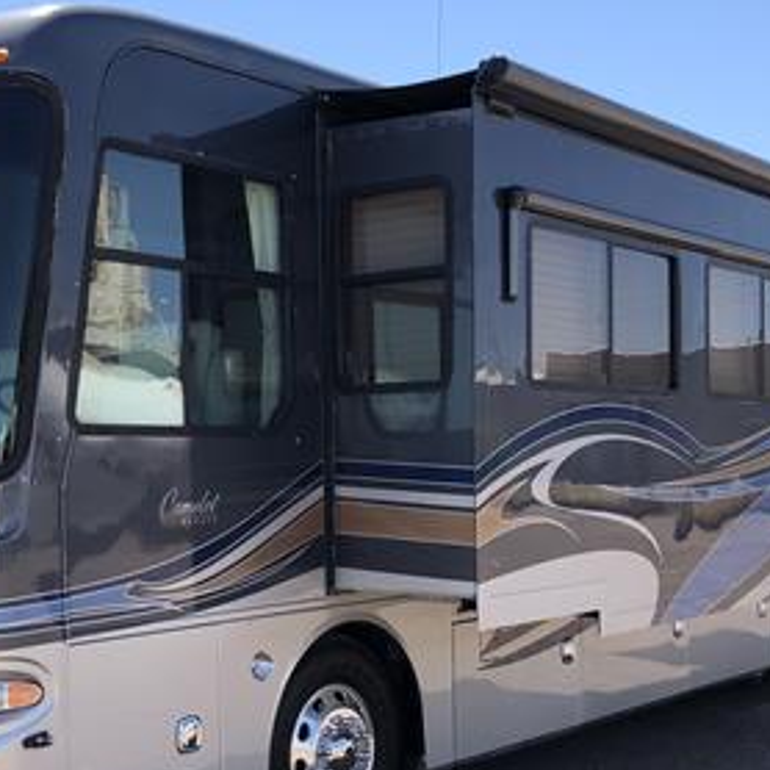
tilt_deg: +1.9
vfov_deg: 29.9
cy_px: 485
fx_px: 1434
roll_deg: +0.6
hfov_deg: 29.9
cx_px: 274
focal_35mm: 57
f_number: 1.8
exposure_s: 1/917
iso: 20
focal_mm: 3.99
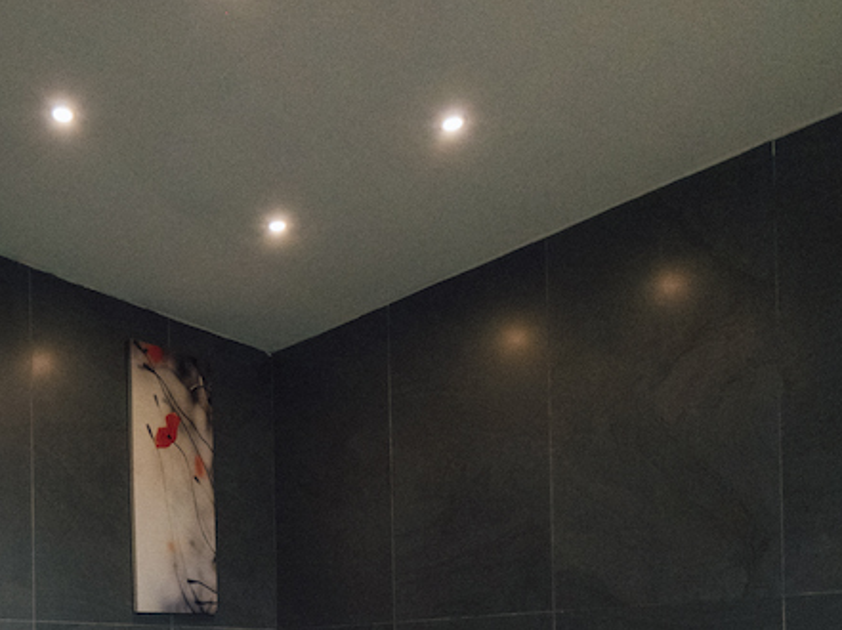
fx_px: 802
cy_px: 678
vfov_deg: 36.8
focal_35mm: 33
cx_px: 187
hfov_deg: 52.4
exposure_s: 1/125
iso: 1250
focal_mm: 8
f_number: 2.8
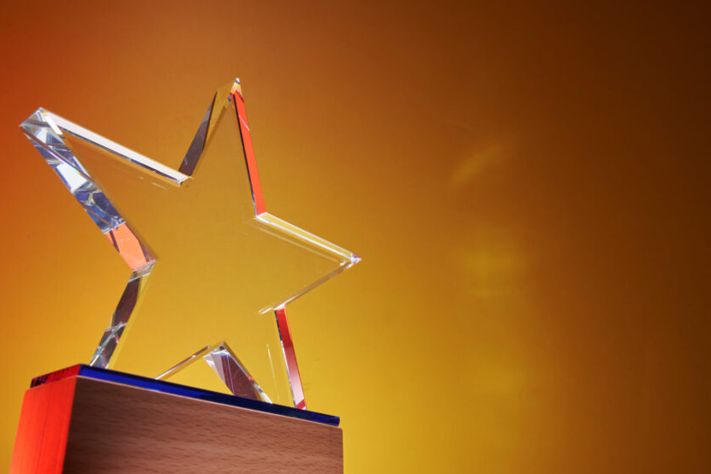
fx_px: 731
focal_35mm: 37
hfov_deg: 51.8
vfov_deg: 36.0
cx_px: 320
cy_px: 231
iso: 100
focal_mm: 30
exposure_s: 1/60
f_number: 11
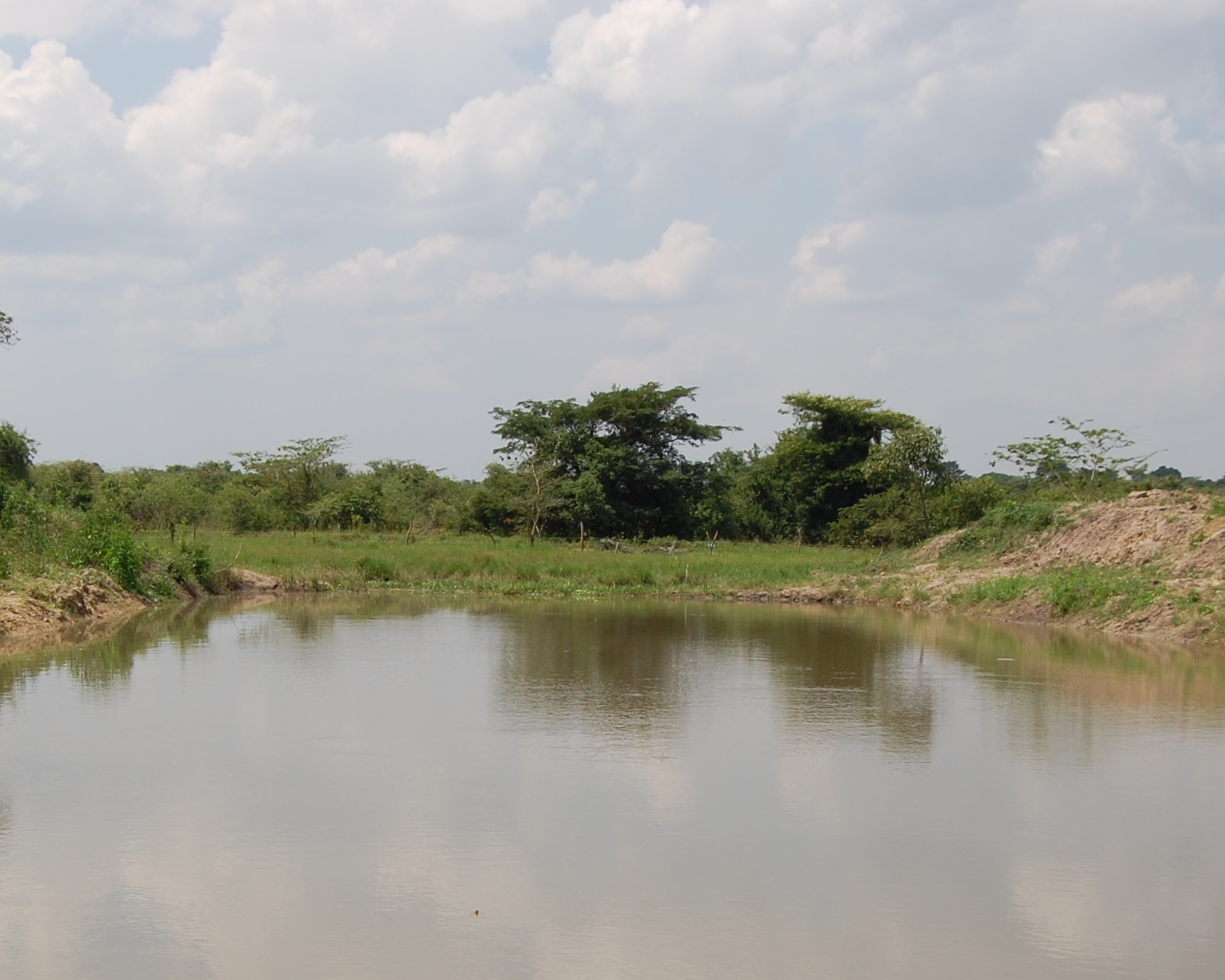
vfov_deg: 25.6
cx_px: 585
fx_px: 2134
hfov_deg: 32.0
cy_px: 727
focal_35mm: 59
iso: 200
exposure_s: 1/400
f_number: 10
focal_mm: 23
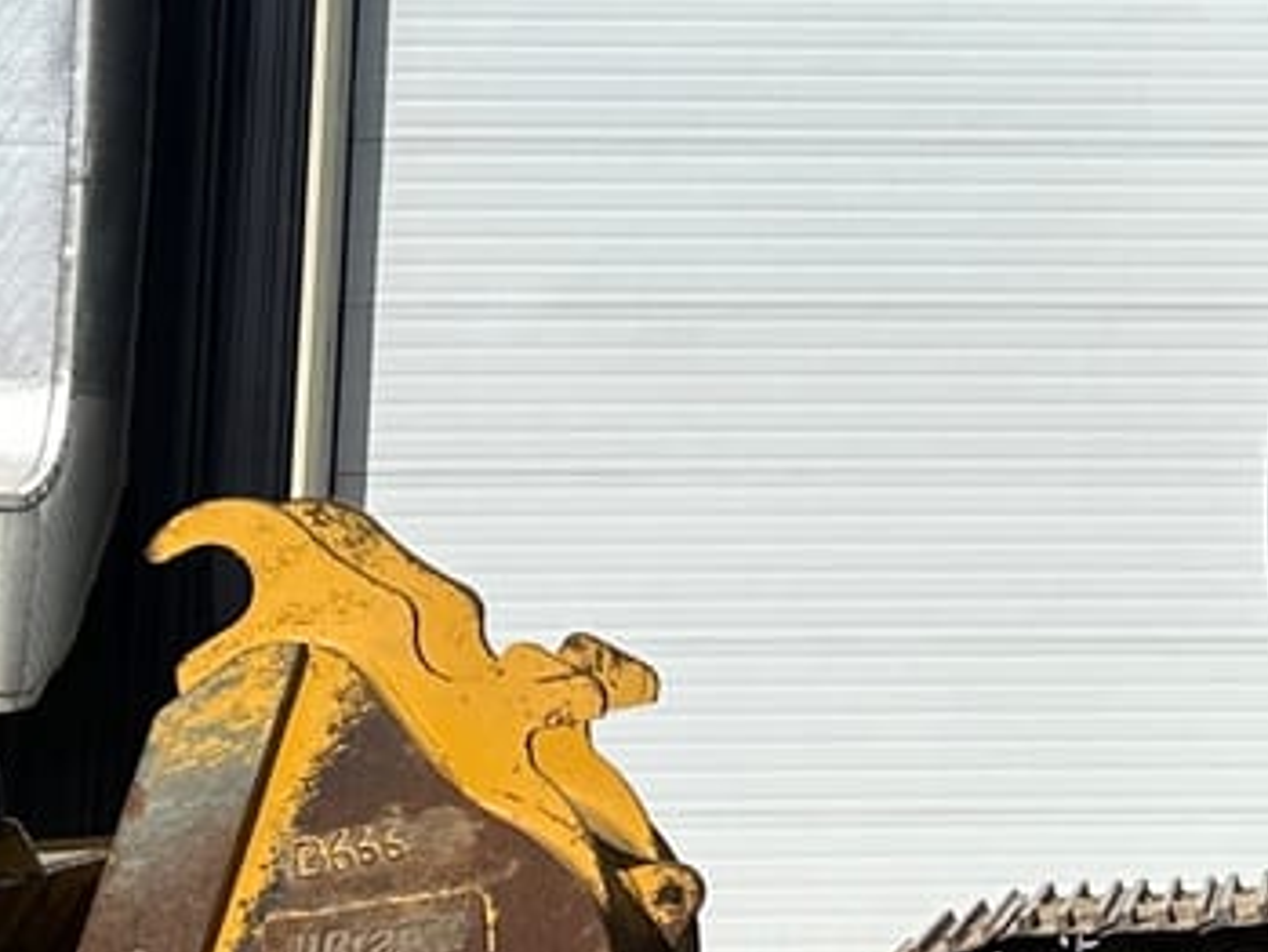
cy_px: 22
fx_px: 4031
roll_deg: +0.2
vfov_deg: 13.3
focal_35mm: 110
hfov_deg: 17.0
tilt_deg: +6.6
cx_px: 1559
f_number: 1.78
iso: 80
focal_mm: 6.86
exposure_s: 1/7576
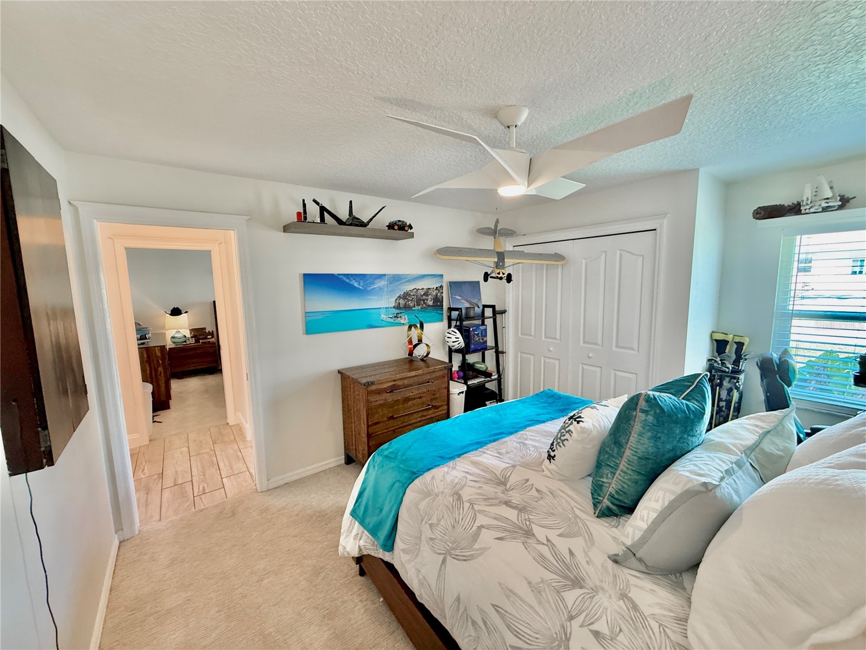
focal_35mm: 14
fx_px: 350
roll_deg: +1.3
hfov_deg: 102.1
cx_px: 433
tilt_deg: -7.0
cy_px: 325
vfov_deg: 85.7
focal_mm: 2.22
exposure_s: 1/60
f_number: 2.2
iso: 320
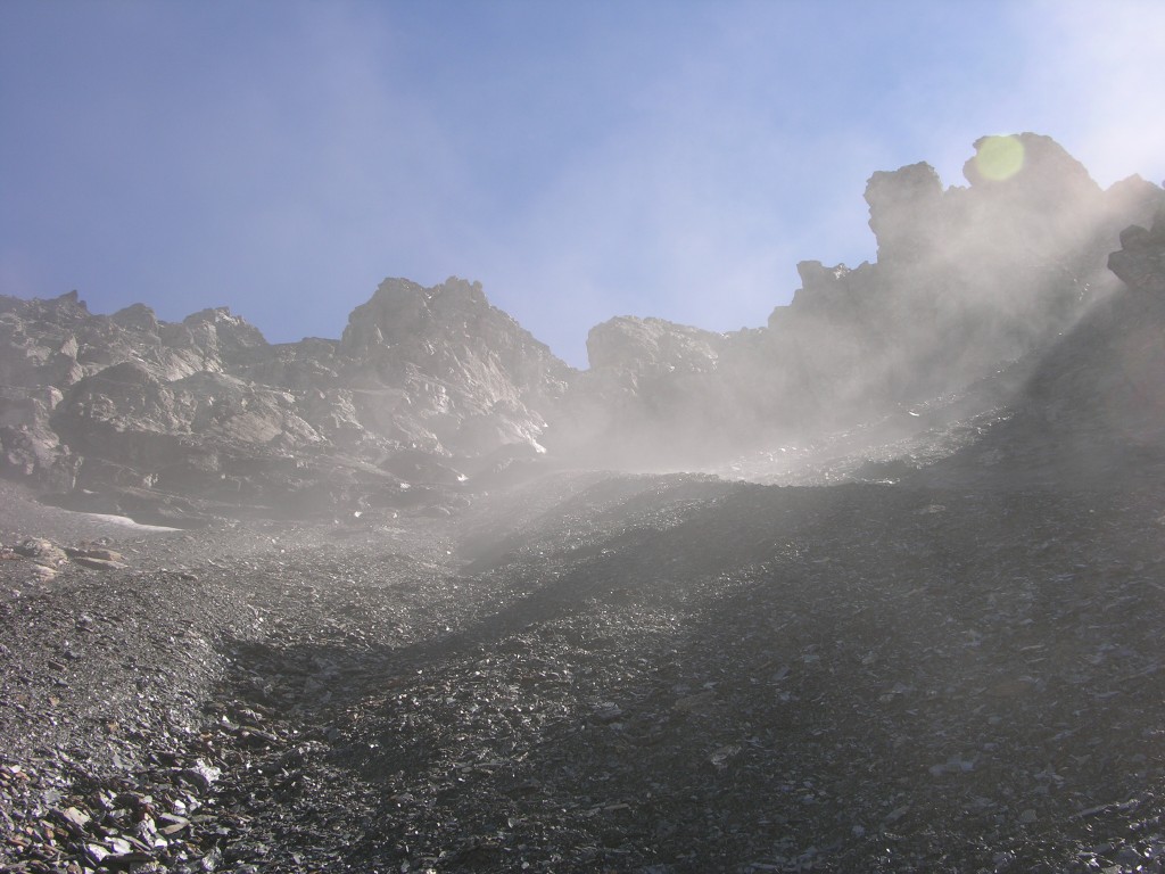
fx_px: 1178
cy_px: 437
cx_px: 582
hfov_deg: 52.6
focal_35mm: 35
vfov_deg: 40.7
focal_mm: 8.9
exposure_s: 1/196
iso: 50
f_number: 5.6
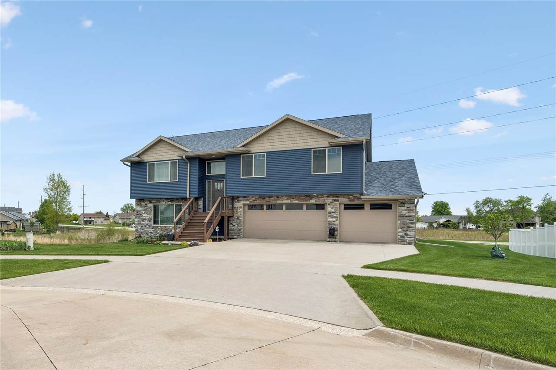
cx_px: 278
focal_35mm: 16
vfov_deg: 73.7
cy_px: 185
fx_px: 247
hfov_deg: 96.7
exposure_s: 1/800
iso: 400
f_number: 11
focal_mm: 16
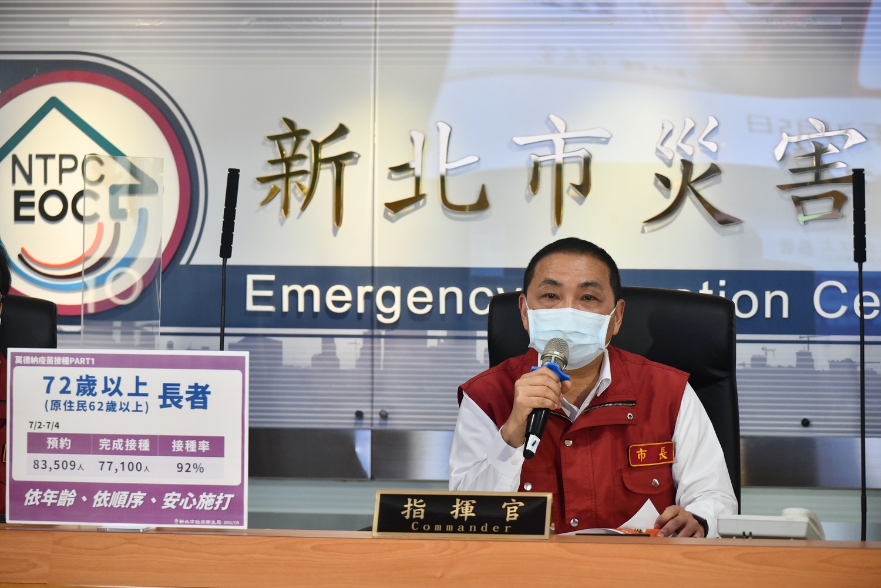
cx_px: 440
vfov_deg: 8.6
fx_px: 3915
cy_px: 294
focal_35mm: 160
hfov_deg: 12.8
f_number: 7.1
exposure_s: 1/100
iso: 1250
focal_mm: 160
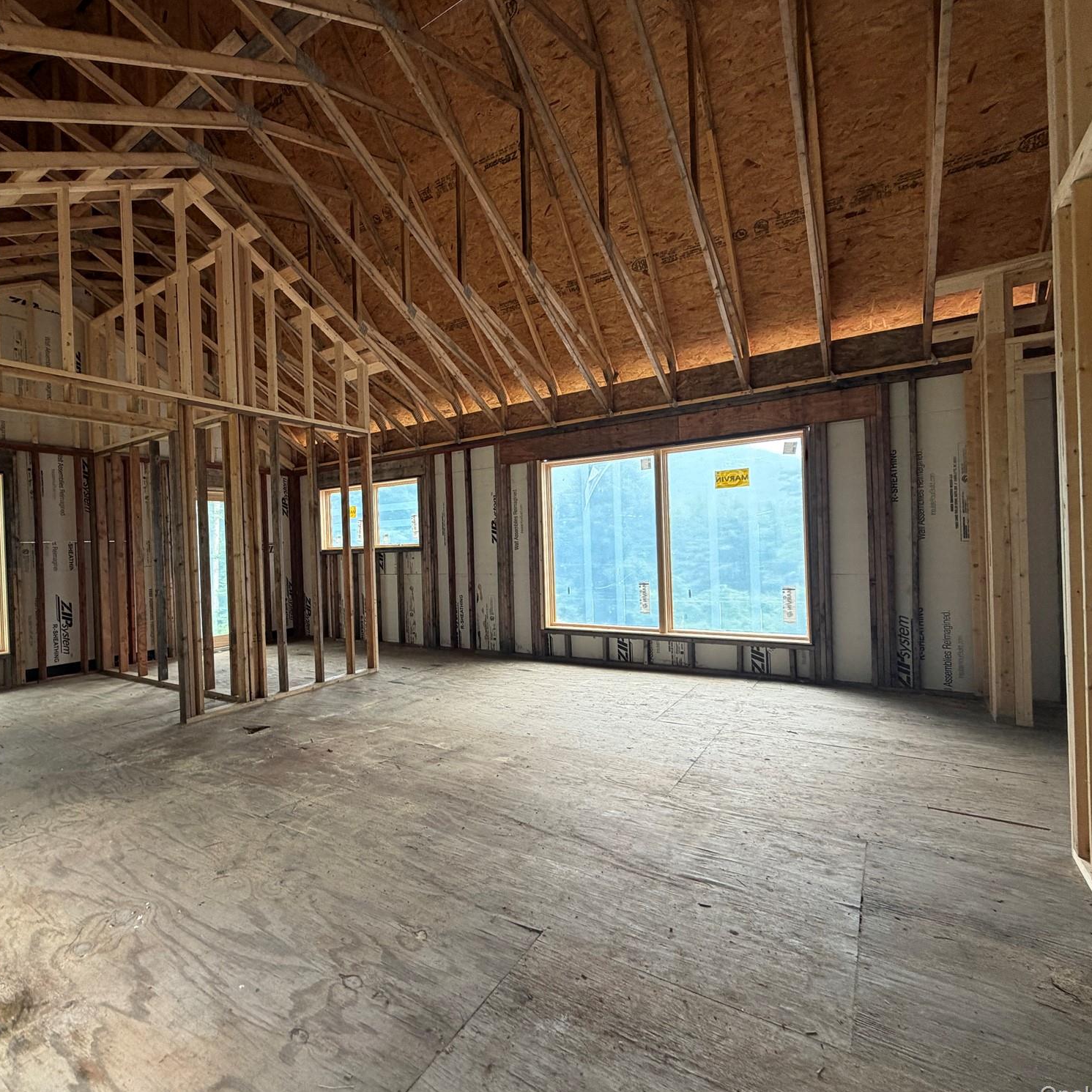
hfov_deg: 83.0
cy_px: 550
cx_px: 439
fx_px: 607
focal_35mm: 17
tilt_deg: -0.5
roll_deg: +3.1
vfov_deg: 84.0
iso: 160
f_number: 2.2
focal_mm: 2.22
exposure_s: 1/121
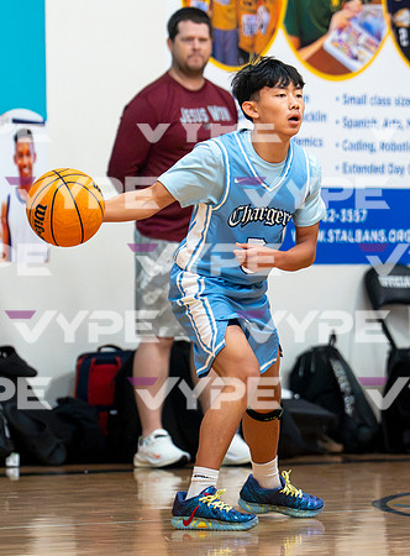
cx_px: 267
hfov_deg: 3.4
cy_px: 371
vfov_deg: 4.5
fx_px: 7001
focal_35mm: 439
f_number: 3.2
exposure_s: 1/1250
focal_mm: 175
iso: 10000
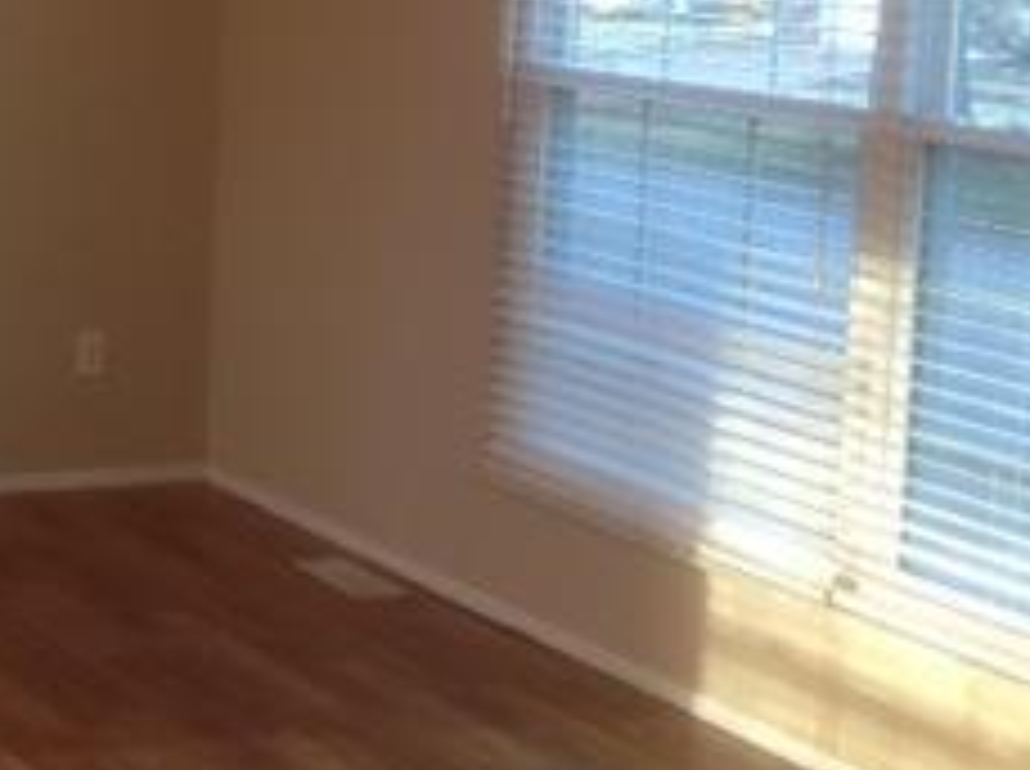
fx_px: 2911
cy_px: 144
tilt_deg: -4.4
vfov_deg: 14.9
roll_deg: -1.4
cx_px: -193
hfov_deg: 19.0
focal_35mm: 98
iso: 64
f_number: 2.4
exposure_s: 1/20
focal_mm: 4.28
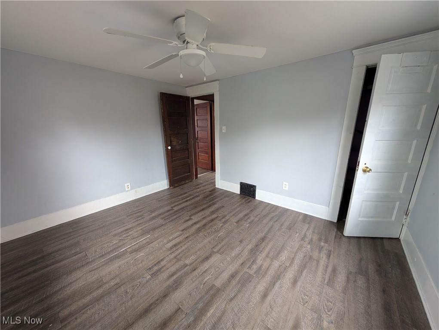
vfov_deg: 94.6
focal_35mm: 12
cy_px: 165
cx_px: 220
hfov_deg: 110.5
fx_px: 152
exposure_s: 1/54.7
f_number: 1.7
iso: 240
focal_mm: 2.02
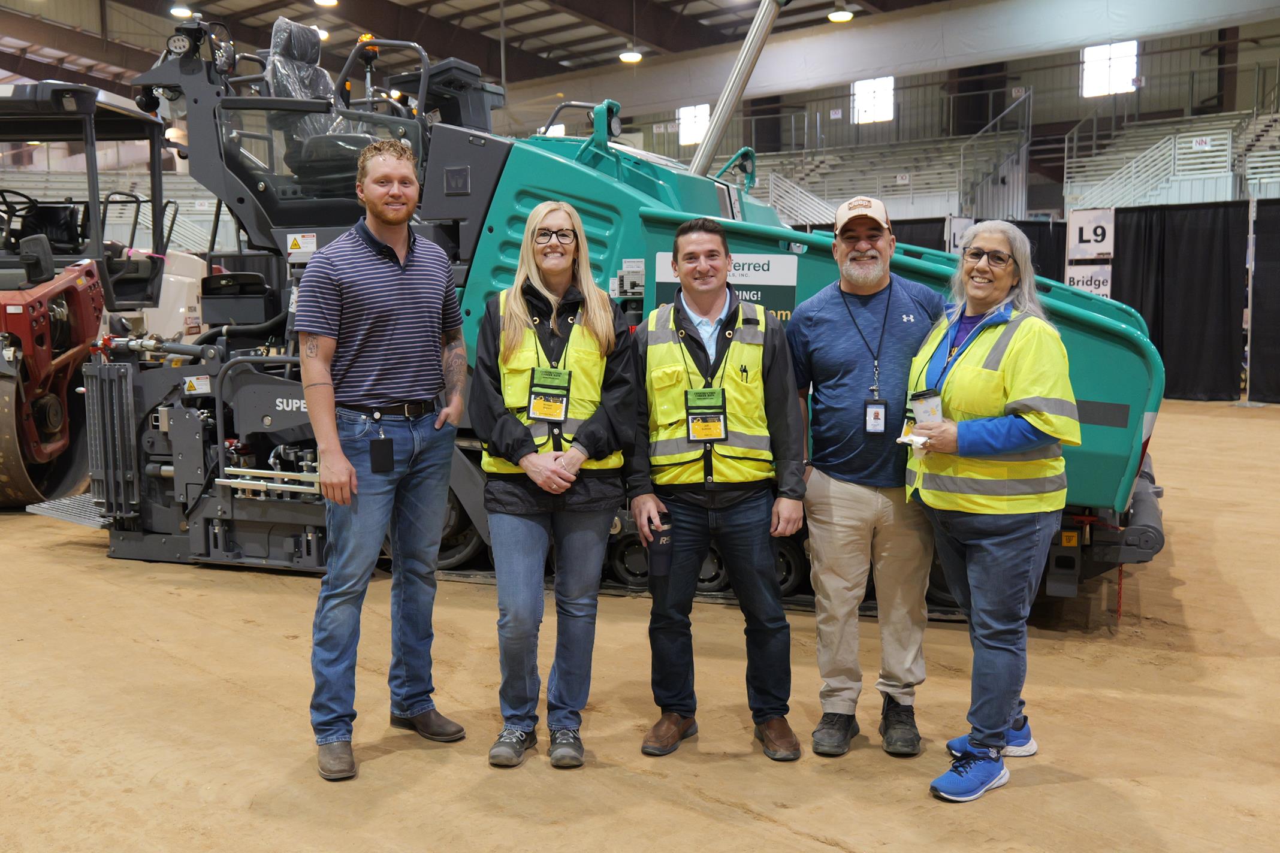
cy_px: 426
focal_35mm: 34
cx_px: 640
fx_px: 1209
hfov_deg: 55.8
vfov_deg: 38.9
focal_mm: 26
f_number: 3.9
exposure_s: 1/60
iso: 2000
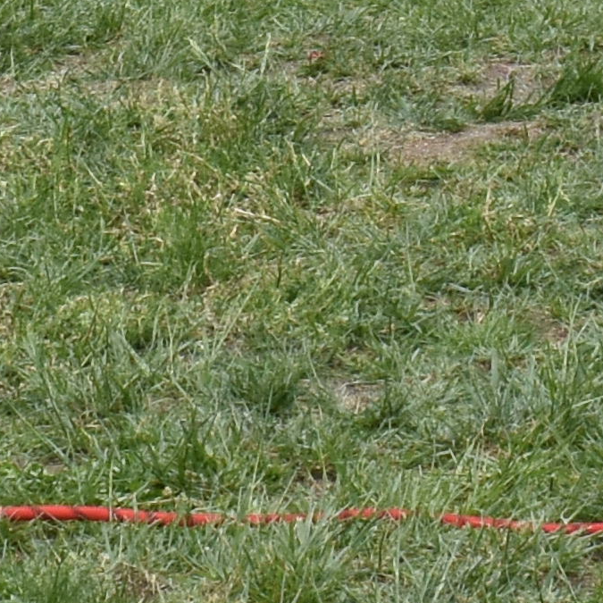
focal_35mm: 385
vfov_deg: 4.4
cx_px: 409
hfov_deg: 4.6
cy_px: -877
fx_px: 7588
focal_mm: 34
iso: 500
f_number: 11
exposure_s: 1/500
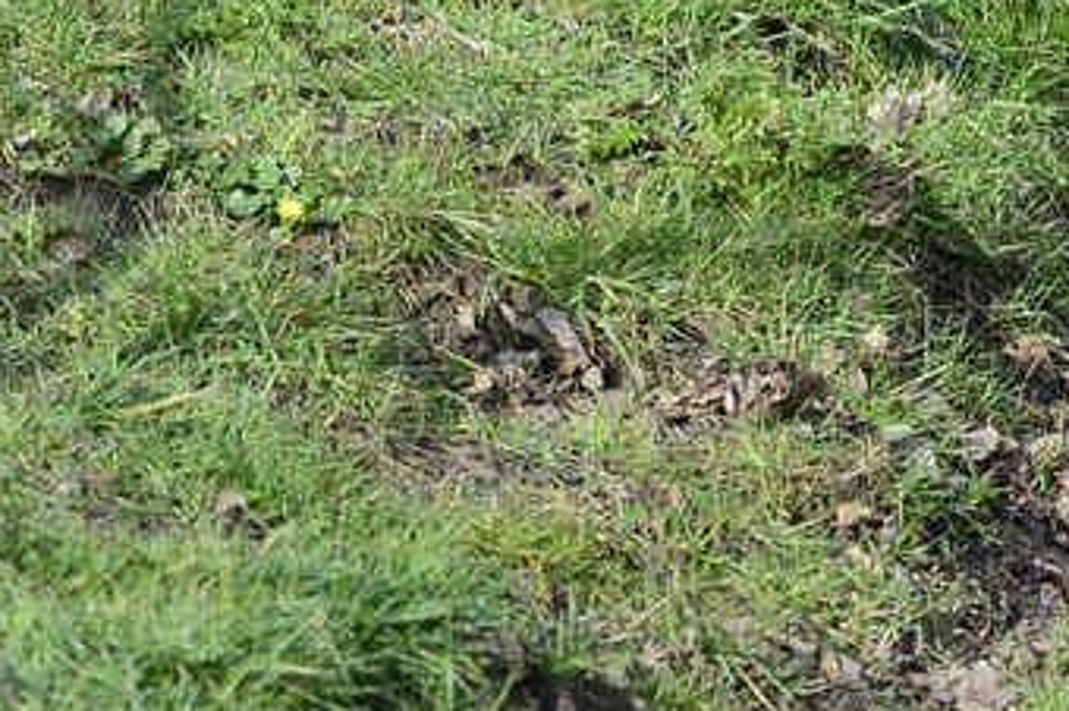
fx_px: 10680
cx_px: 1657
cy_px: 289
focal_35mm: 360
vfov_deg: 3.8
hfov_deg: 5.7
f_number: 5.6
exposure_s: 1/1000
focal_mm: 102
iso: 500
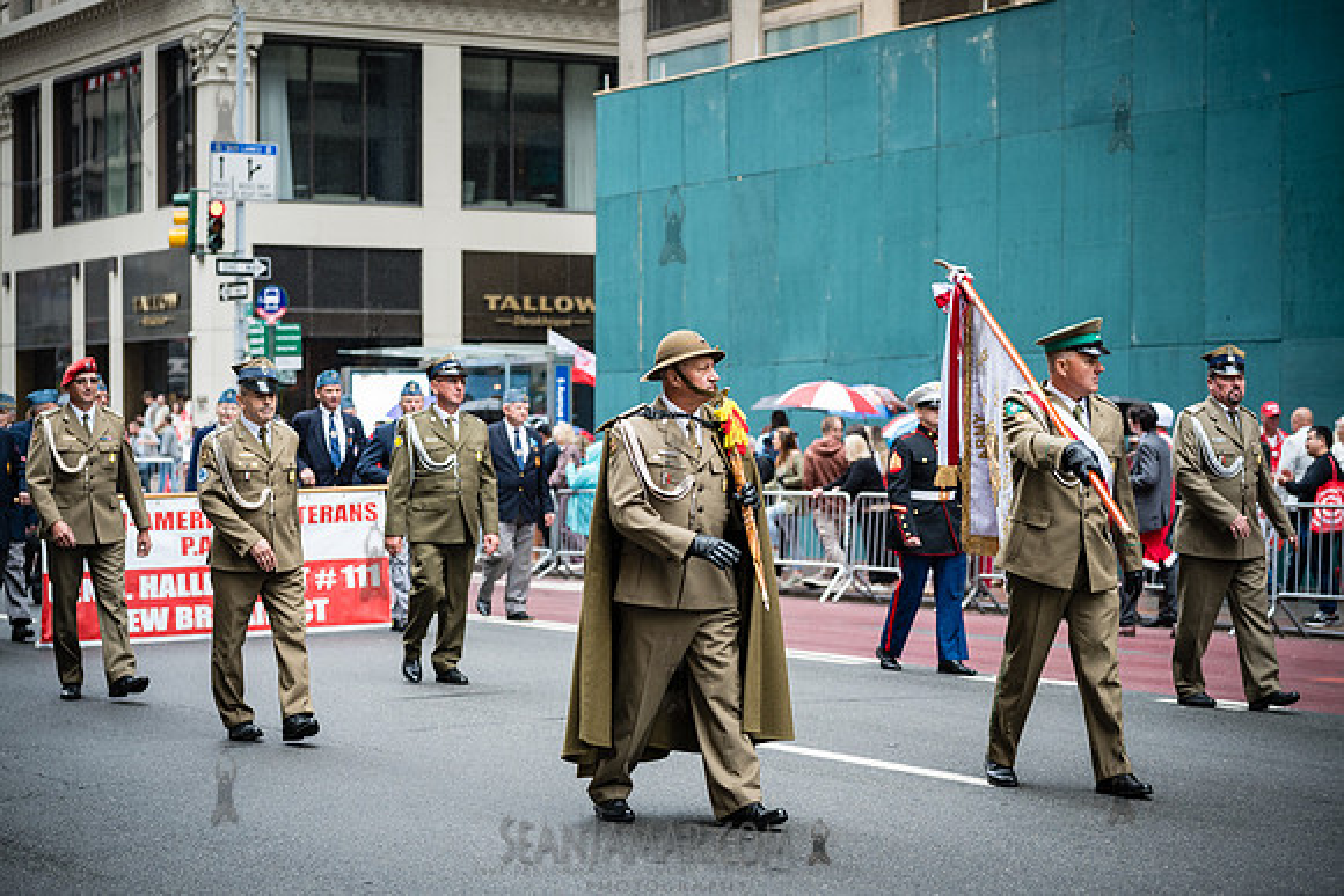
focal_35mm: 79
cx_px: 672
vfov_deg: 17.4
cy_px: 448
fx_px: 2938
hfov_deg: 25.8
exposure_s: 1/250
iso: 500
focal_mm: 78
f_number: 3.5
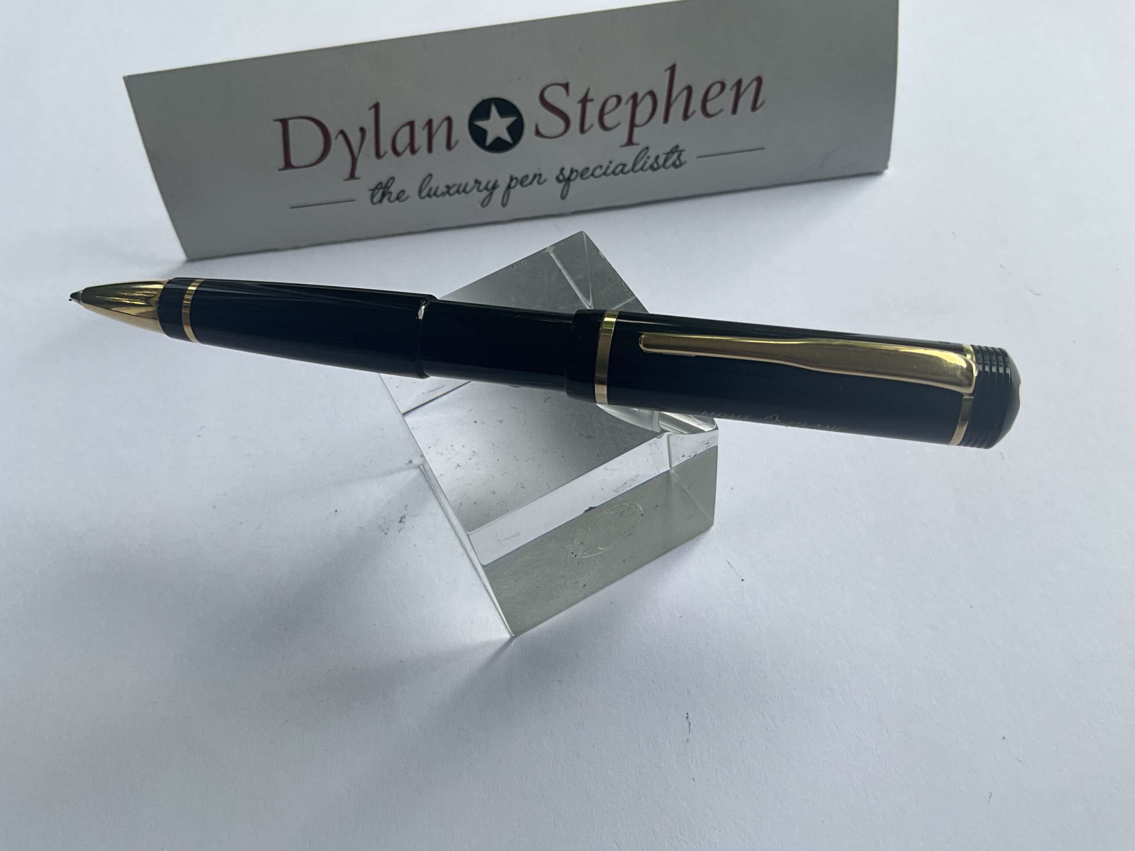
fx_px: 951
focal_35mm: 29
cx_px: 568
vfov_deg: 48.2
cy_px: 426
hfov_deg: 61.7
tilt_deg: -58.1
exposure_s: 1/161
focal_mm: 3
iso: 20
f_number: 1.8
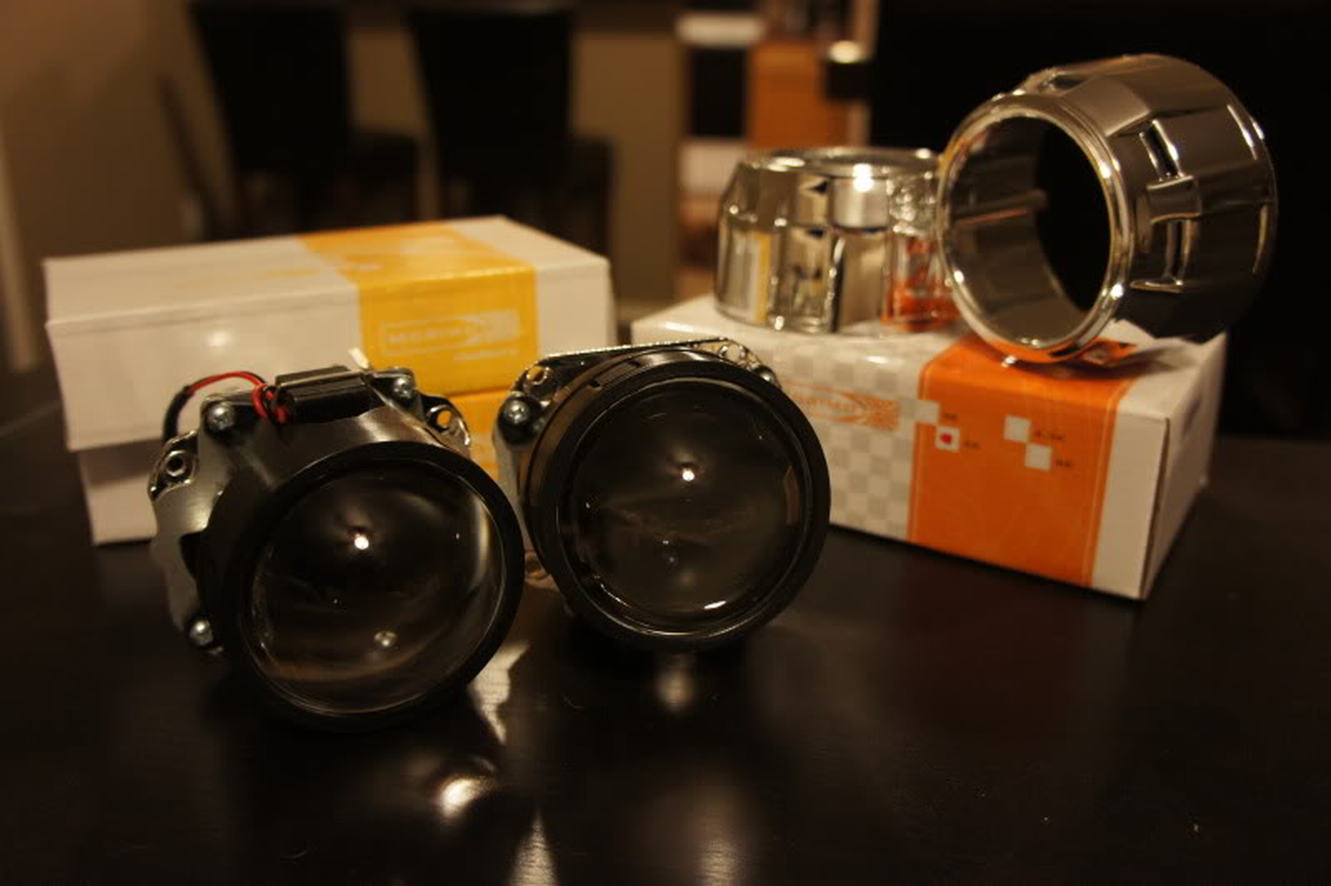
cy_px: 443
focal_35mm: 30
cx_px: 666
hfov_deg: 62.0
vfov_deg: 43.6
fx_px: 1109
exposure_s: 1/30
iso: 1000
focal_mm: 20
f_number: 4
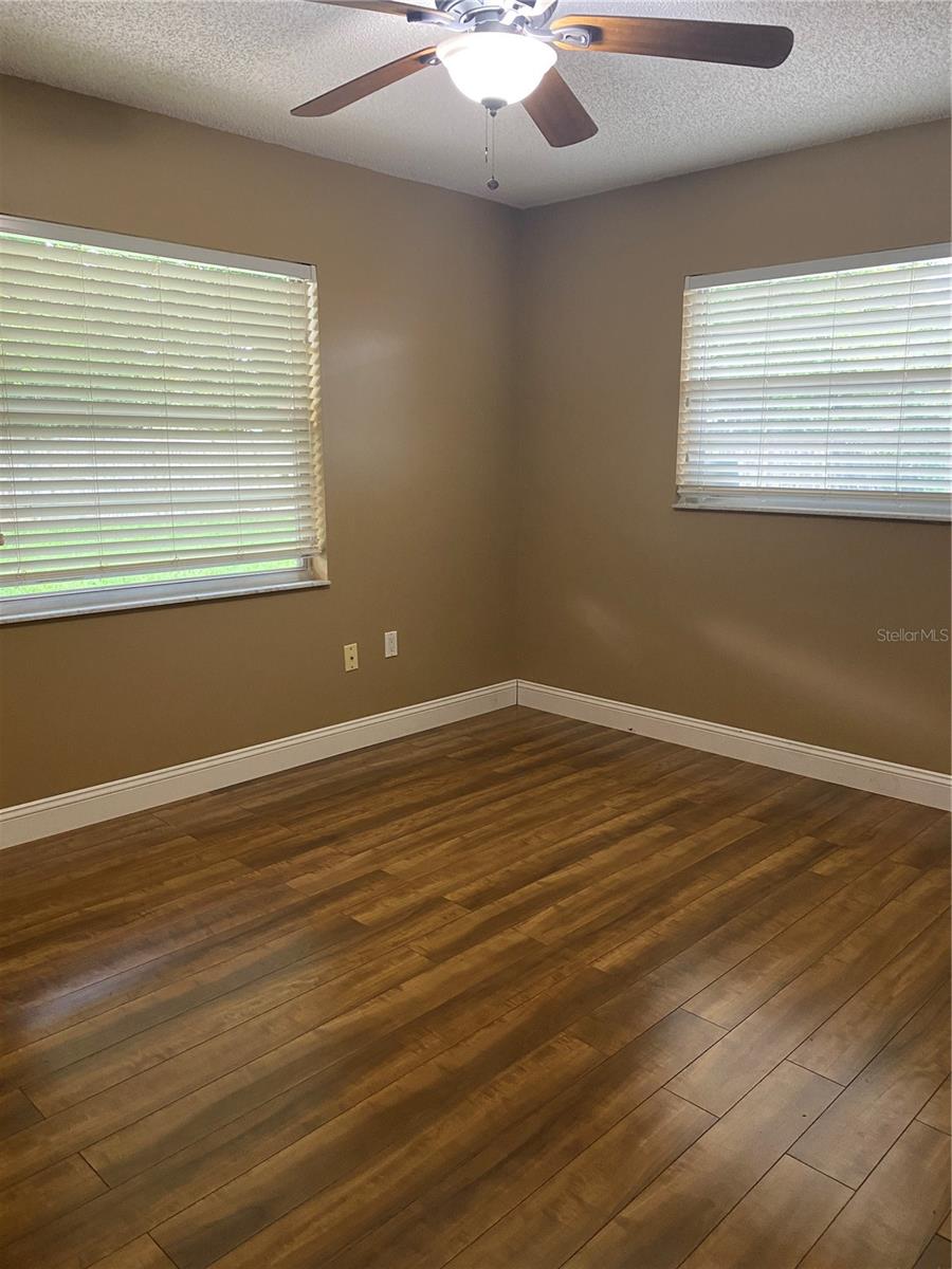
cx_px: 476
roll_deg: -0.4
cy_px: 634
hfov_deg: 53.1
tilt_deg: -10.3
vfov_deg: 67.3
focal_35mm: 26
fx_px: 953
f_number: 1.8
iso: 320
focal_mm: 4.25
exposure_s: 1/60
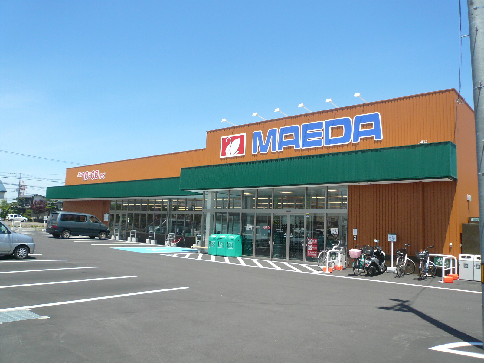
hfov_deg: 63.4
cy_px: 182
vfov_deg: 49.7
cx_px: 242
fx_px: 391
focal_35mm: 28
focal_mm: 4.6
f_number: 8
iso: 100
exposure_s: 1/160
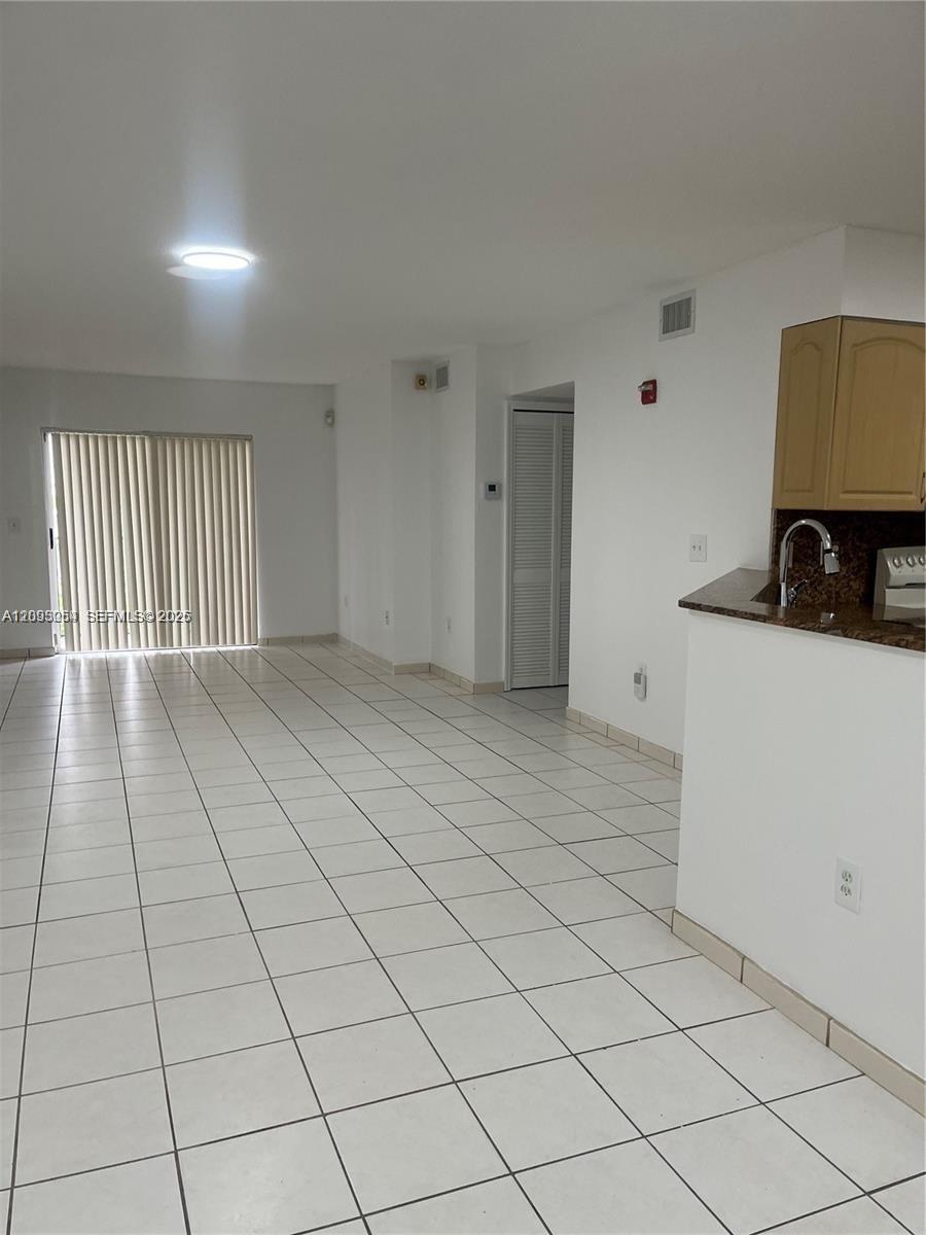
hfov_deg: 53.1
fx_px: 927
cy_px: 618
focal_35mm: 26
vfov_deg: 67.3
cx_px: 463
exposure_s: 1/120
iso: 125
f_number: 1.6
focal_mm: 5.1
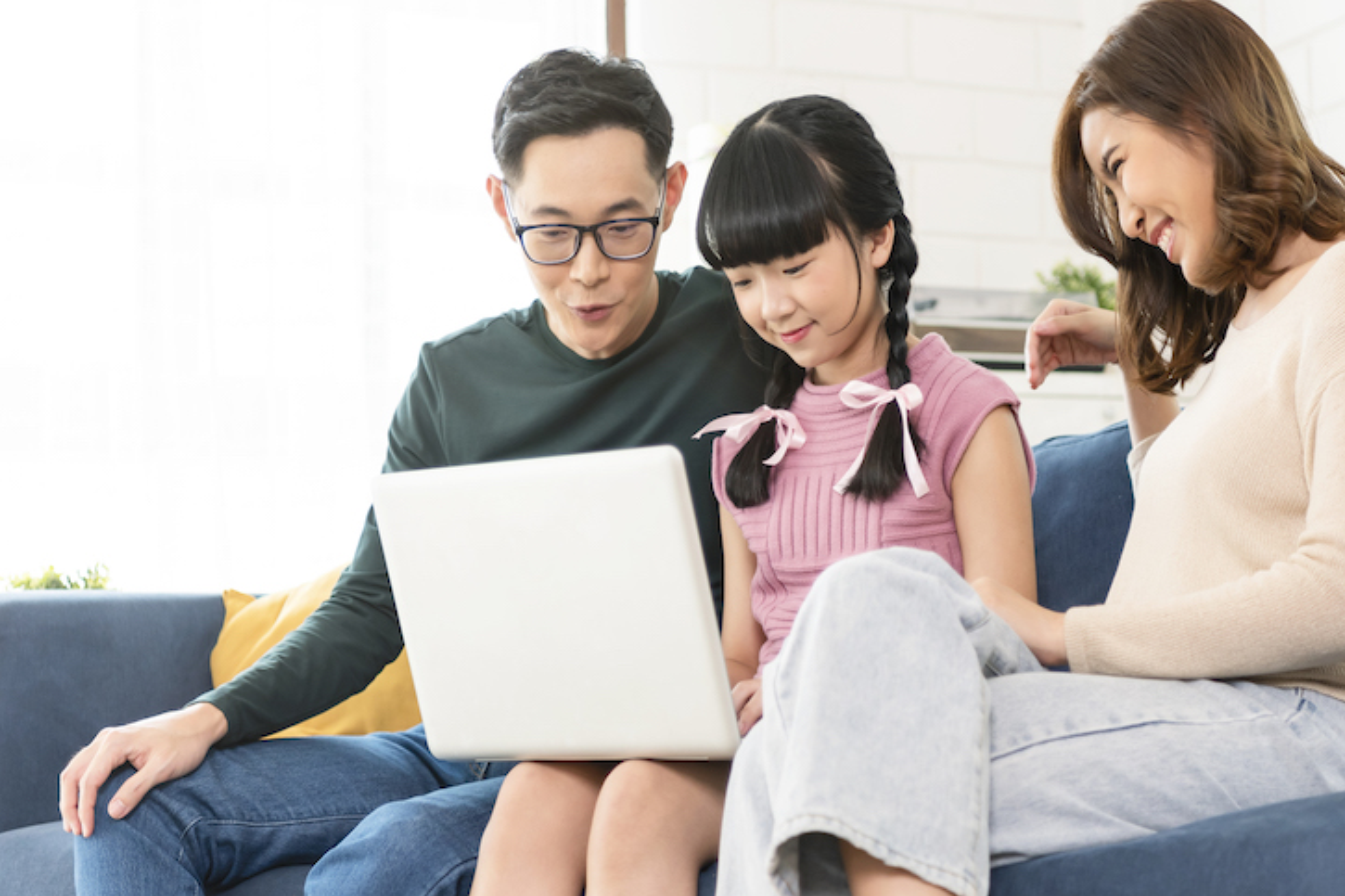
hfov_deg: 31.4
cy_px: 424
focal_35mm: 64
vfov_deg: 21.2
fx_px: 2390
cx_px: 737
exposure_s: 1/160
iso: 320
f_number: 2.8
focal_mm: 58
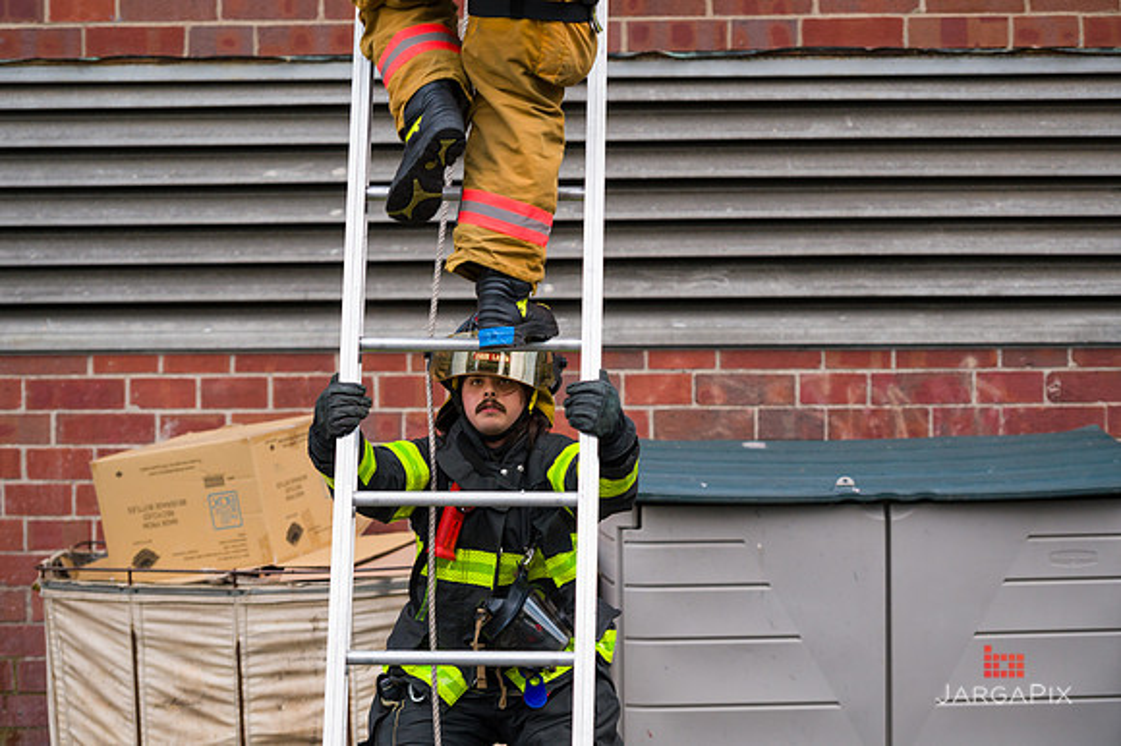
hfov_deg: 16.4
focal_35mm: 125
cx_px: 560
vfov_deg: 11.0
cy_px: 373
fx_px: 3890
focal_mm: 125
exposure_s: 1/250
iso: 800
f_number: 3.2
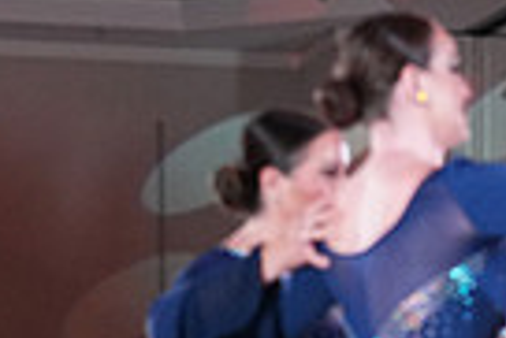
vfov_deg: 9.3
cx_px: 554
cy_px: 474
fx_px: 2040
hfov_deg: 13.8
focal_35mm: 145
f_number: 4.5
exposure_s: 1/400
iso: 5000
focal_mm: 34
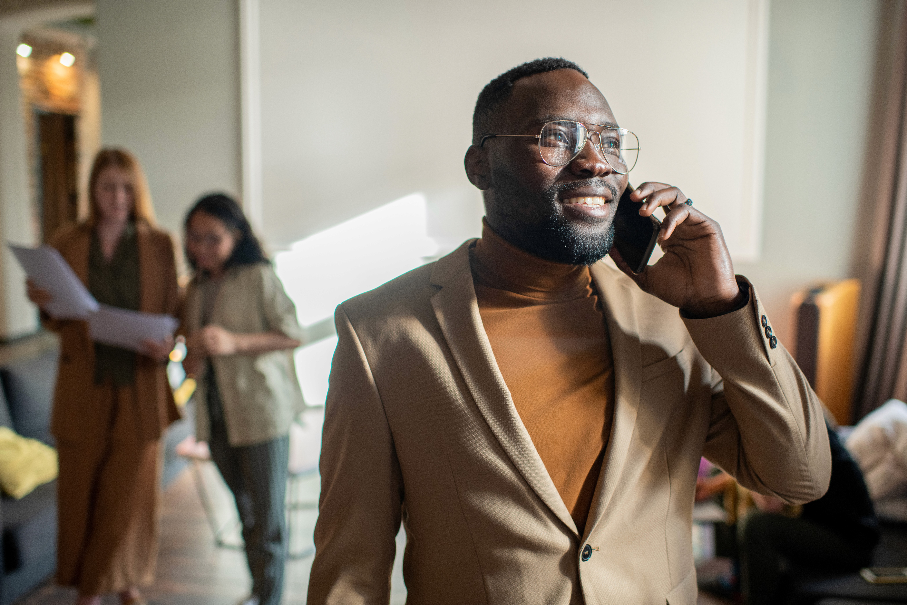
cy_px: 302
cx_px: 454
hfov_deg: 54.4
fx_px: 882
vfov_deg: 37.9
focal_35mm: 35
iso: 400
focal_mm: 35
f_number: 2.2
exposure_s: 1/100
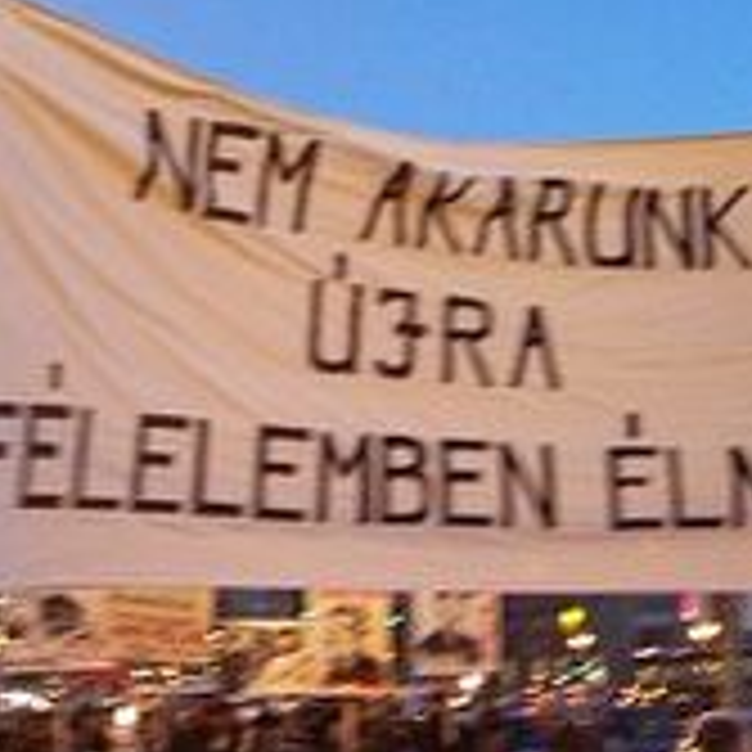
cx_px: 459
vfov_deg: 24.0
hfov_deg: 23.9
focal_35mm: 72
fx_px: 1770
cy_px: 446
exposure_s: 1/10
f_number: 2.7
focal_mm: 5.6
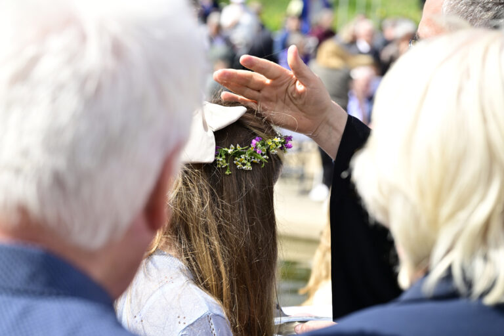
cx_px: 252
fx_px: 1540
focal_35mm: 110
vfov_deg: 12.5
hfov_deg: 18.6
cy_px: 168
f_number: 6.3
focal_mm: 110
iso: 200
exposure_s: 1/500
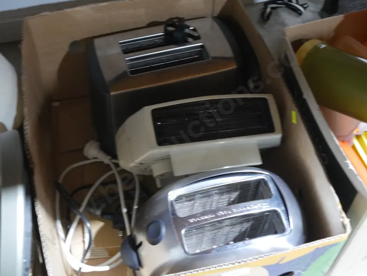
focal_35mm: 50
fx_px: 530
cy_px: 138
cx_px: 184
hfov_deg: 38.2
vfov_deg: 29.1
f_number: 5.3
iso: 3200
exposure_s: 1/30
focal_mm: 25
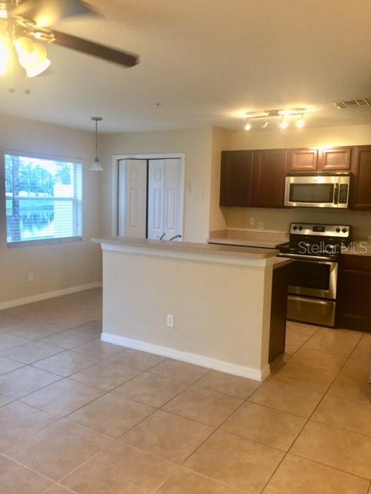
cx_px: 186
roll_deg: -0.5
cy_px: 247
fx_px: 414
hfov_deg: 48.2
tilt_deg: -5.5
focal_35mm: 29
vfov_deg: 61.7
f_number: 2.2
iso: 125
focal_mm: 4.15
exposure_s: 1/30
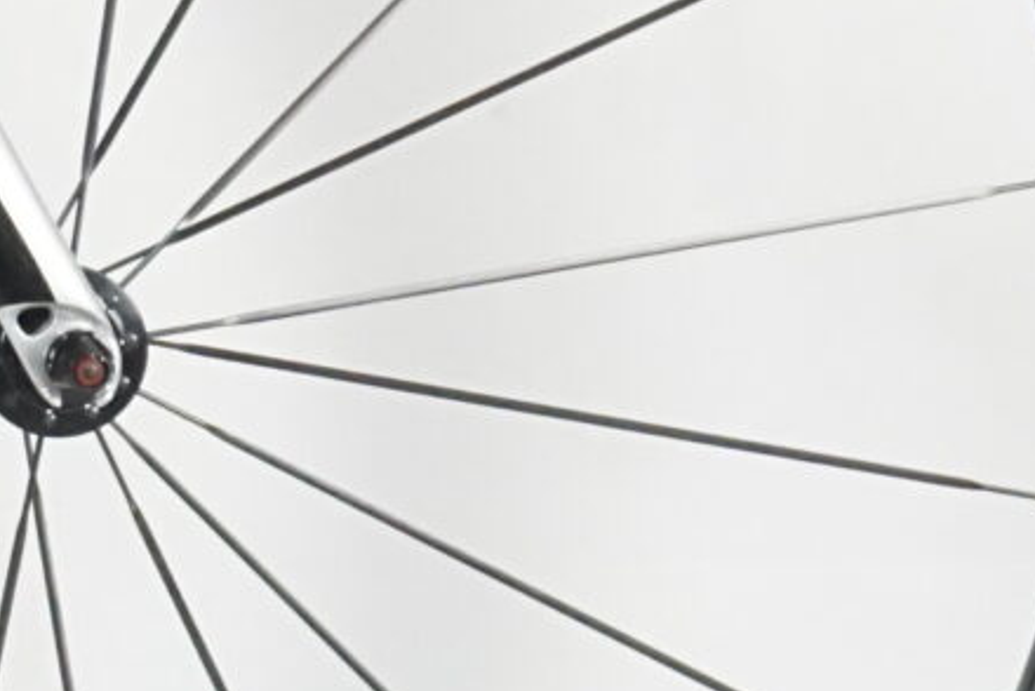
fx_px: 7276
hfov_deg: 7.5
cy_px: -410
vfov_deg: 5.4
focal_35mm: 253
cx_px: -1698
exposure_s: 1/60
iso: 3200
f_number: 9
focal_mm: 29
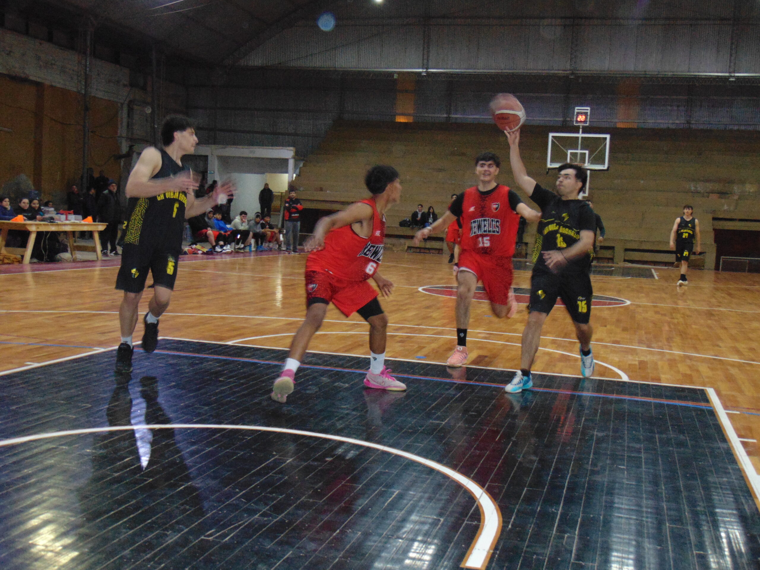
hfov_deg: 44.8
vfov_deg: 34.3
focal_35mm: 42
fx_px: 922
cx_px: 380
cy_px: 285
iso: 500
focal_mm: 7.6
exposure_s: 1/60
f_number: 3.3
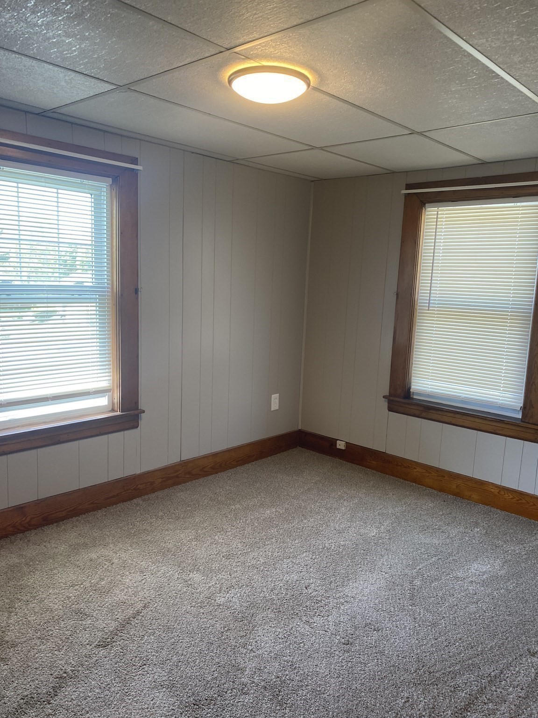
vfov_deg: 67.3
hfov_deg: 53.1
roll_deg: -2.4
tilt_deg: -8.0
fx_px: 539
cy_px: 359
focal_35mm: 26
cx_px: 269
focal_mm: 4.25
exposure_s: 1/60
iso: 80
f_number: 1.8
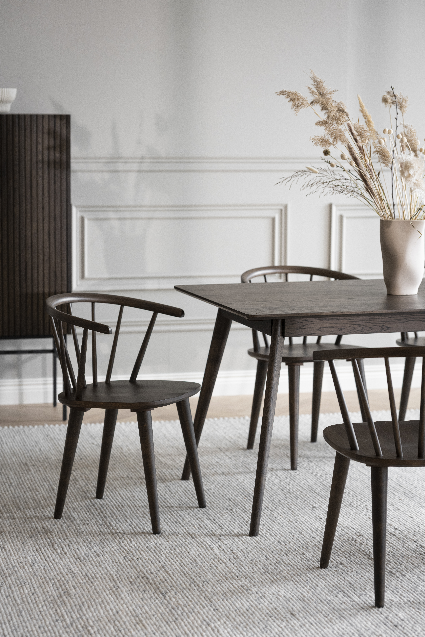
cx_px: 212
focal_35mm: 85
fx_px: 1505
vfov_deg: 23.9
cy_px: 318
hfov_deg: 16.1
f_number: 3.5
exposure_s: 1/15
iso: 640
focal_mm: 85
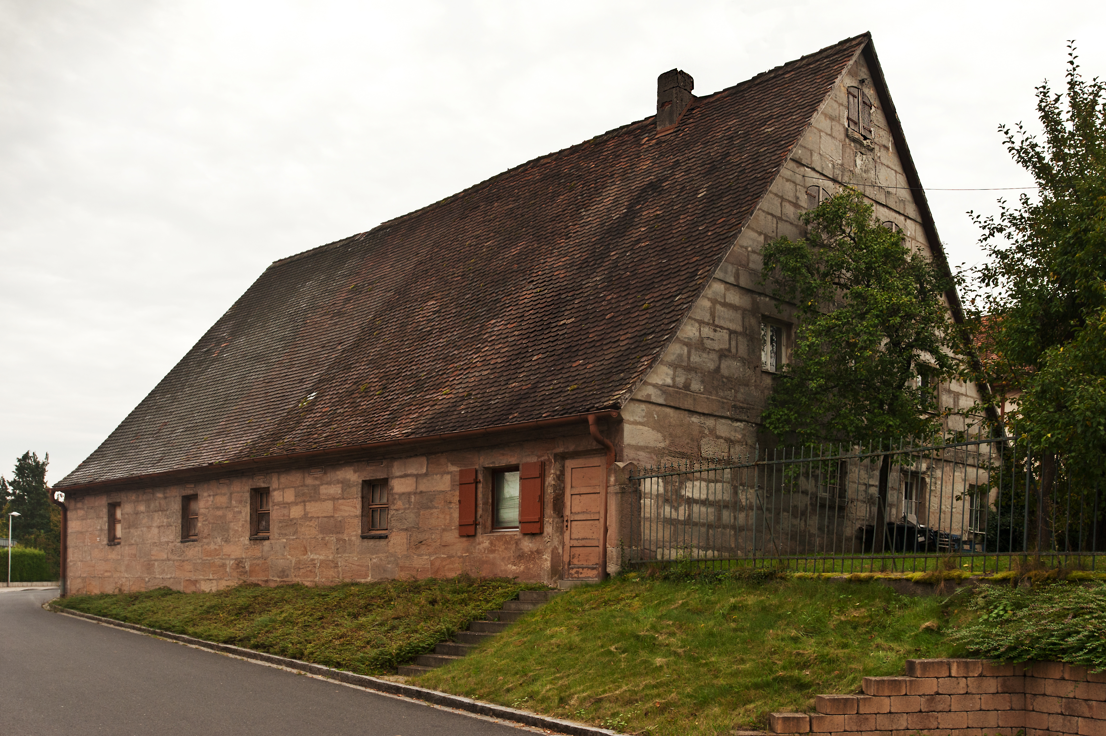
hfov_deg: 54.5
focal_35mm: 35
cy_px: 368
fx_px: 1075
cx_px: 553
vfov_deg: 37.8
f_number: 7.1
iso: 640
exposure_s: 1/320
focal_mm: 35
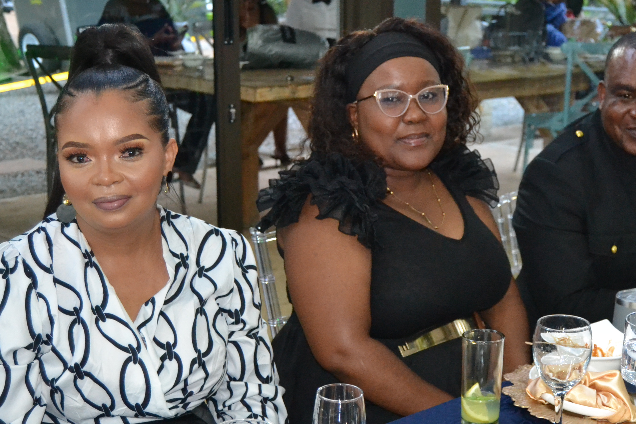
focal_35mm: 61
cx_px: 408
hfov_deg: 32.7
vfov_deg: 22.2
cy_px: 288
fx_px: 1078
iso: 2800
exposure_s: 1/60
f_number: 3.8
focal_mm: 24
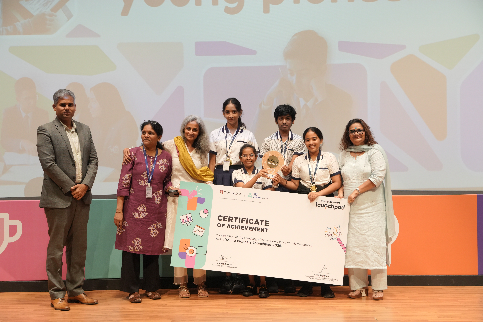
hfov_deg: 28.8
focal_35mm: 70
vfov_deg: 19.5
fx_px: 939
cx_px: 242
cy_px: 161
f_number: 4
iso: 2000
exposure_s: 1/250
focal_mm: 70
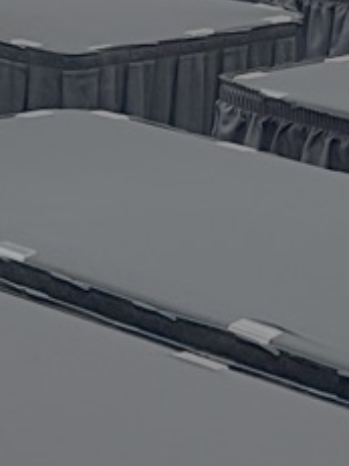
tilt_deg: -13.8
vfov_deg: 11.0
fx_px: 2422
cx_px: -65
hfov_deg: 8.2
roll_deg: -2.2
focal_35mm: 180
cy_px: 184
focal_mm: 5.7
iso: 200
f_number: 1.5
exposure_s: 1/60
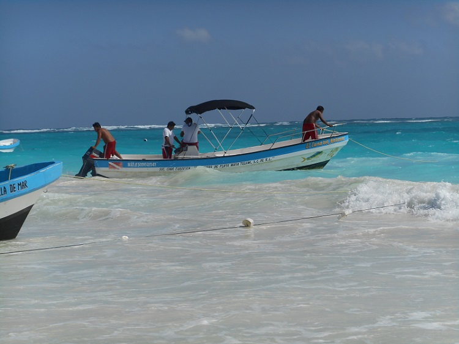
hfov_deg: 18.7
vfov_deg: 14.1
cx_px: 230
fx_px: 1392
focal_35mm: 105
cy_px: 172
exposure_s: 1/1250
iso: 80
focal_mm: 18.8
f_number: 5.1
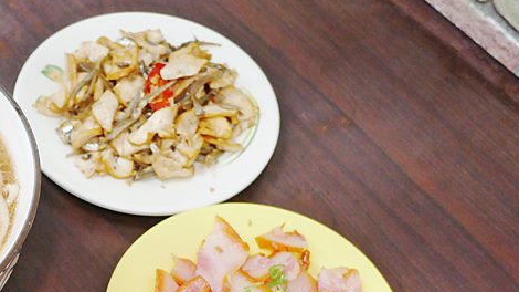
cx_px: 50
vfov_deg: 17.3
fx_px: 894
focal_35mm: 65
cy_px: 384
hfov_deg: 30.9
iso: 1600
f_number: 2.5
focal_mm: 14
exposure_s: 1/250
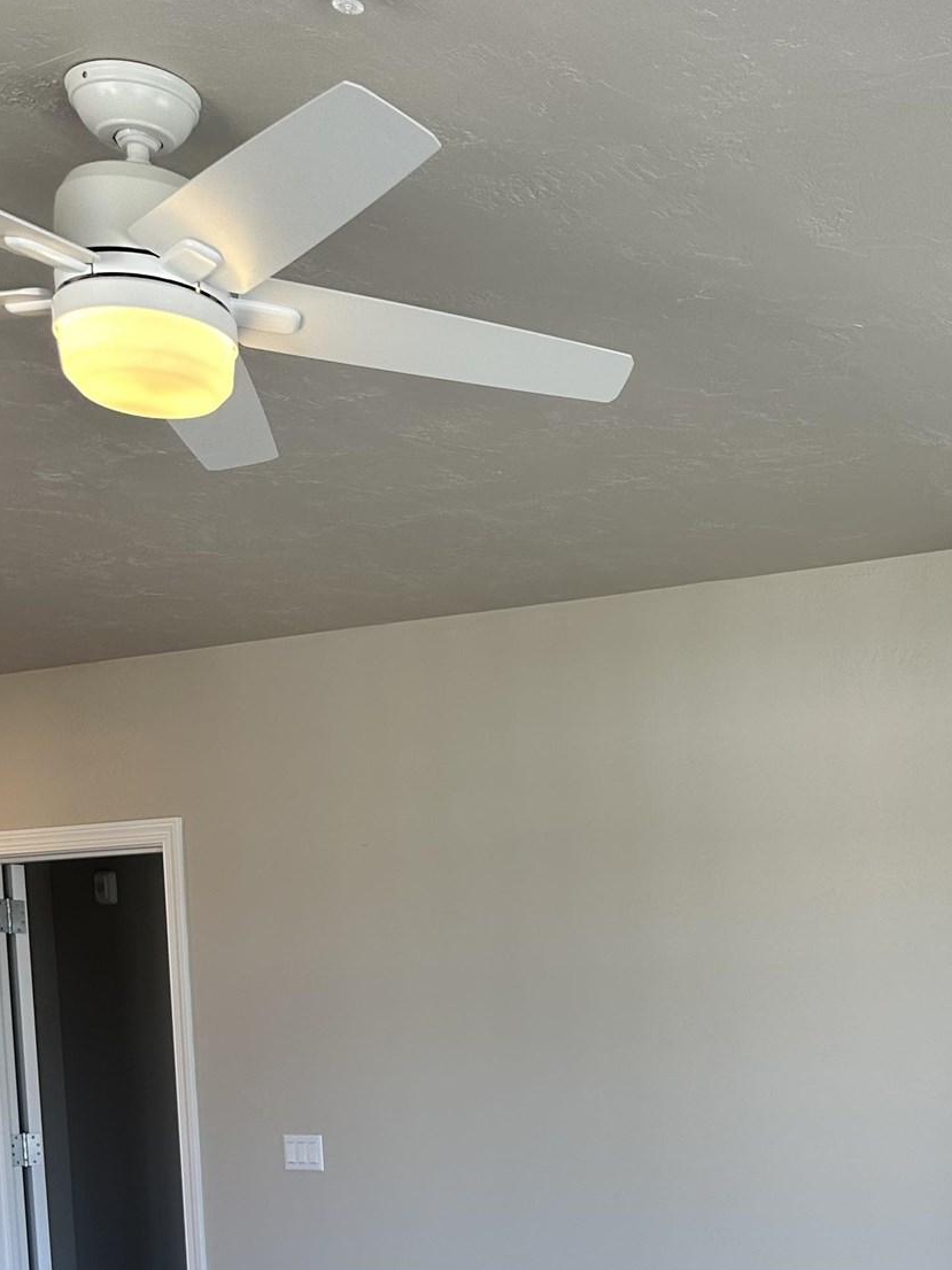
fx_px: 1834
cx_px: 898
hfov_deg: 27.8
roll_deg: +0.1
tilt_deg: -7.1
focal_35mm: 50
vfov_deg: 34.3
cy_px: 1310
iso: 64
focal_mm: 6.86
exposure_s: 1/120
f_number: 1.78
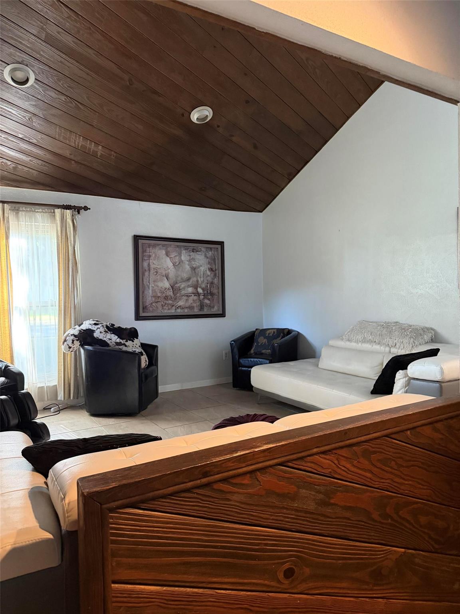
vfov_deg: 71.6
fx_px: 425
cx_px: 230
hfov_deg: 56.8
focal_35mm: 24
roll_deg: +2.0
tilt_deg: -2.5
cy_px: 307
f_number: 1.78
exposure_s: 1/40
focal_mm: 6.76
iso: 800
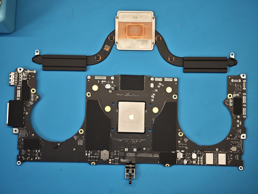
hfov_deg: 27.8
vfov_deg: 21.0
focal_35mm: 70
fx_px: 522
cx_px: 129
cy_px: 97
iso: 100
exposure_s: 1/100
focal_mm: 11.5
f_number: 1.8
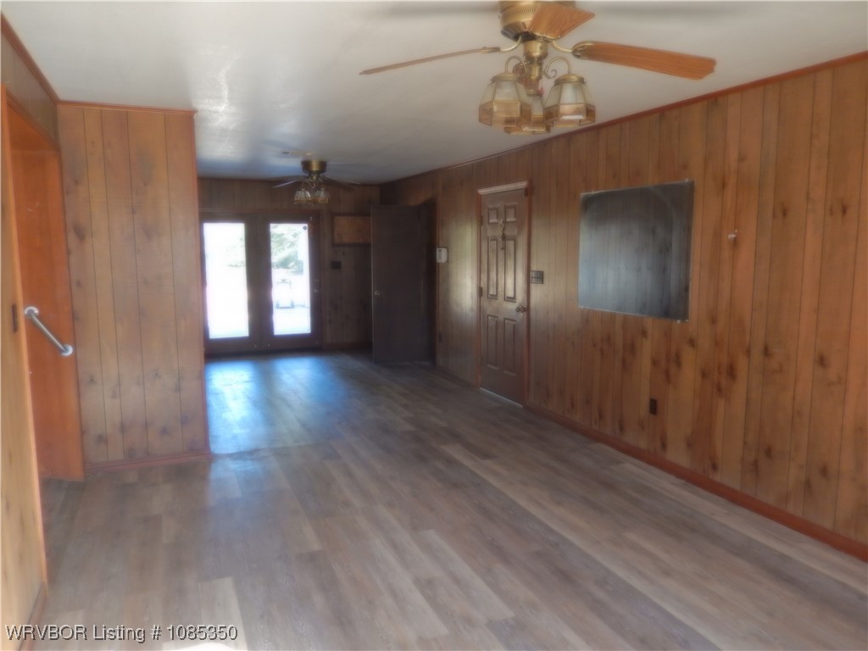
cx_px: 434
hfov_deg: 69.4
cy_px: 326
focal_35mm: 25
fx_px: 627
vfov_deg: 54.9
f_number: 3.4
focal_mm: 4.5
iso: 200
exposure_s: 1/30
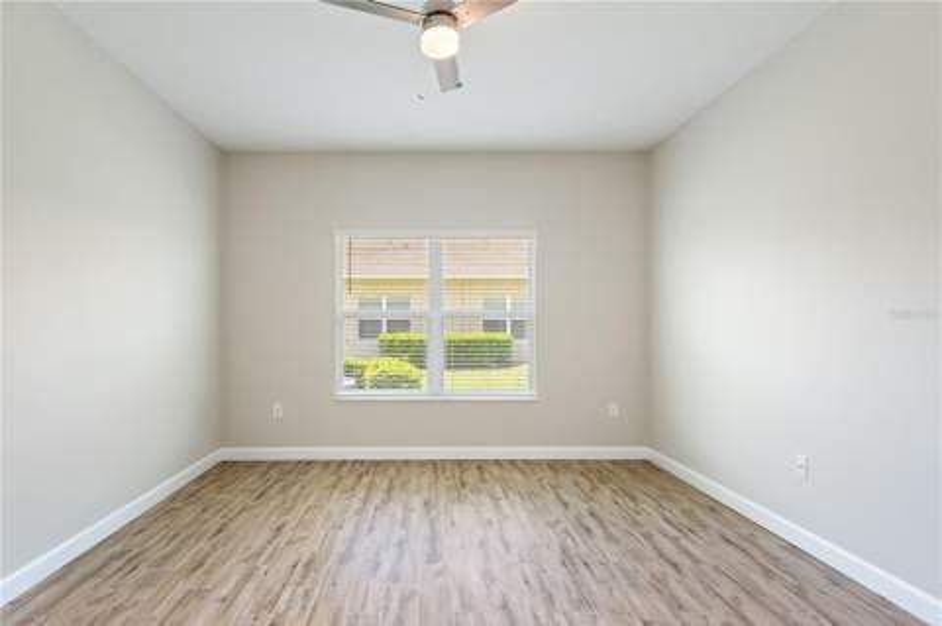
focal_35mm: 15
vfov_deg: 77.2
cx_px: 471
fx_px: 392
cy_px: 313
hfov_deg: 100.4
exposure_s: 1/13
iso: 400
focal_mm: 10
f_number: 4.5
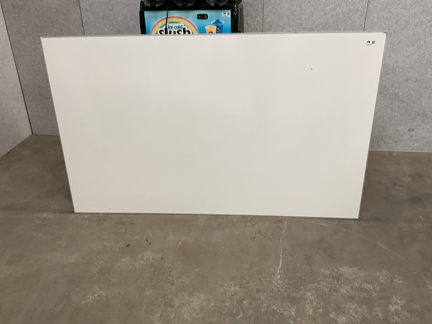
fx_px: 362
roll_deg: +1.0
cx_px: 216
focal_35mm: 29
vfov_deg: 48.2
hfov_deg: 61.7
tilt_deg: -30.8
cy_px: 162
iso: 64
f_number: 1.8
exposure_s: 1/68
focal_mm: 3
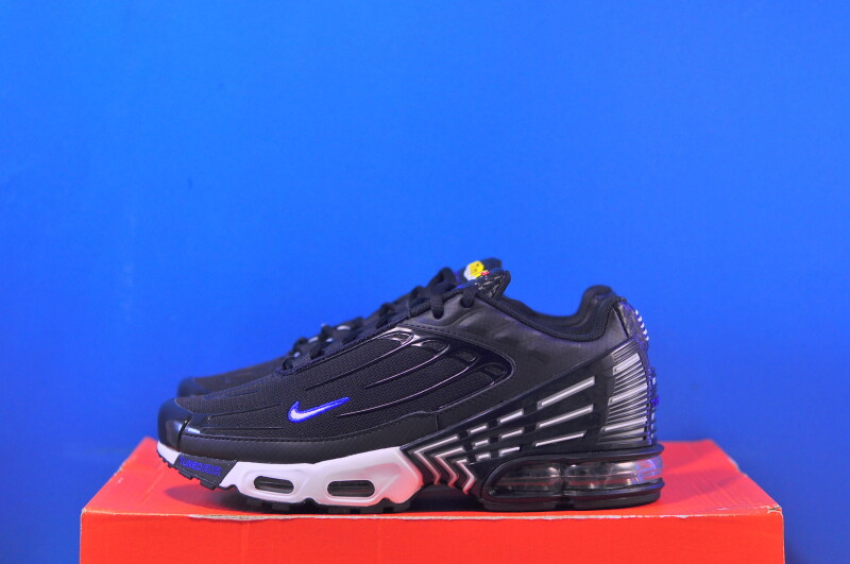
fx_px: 1768
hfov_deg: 27.0
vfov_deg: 18.1
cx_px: 425
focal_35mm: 75
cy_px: 282
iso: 250
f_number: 3.2
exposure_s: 1/250
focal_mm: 50
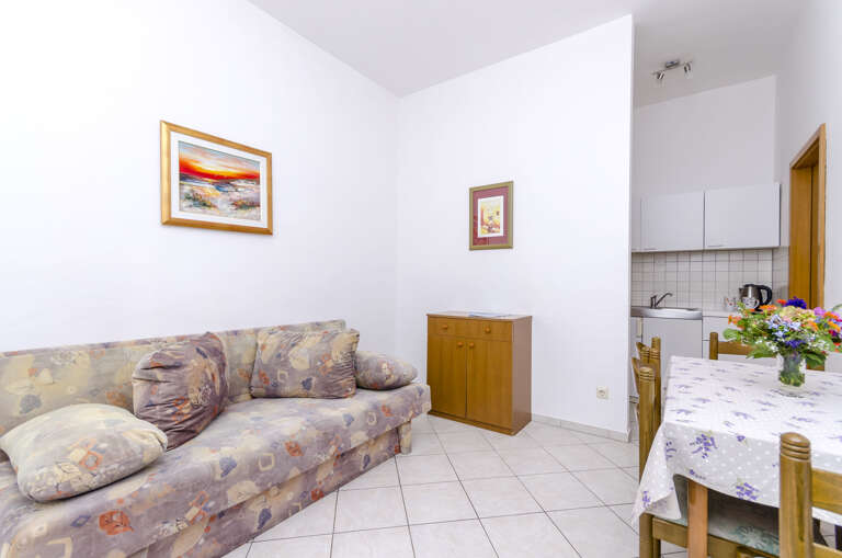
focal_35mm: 15
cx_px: 421
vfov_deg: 77.1
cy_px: 279
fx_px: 350
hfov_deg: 100.5
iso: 250
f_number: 8
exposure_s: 1/100
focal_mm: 10
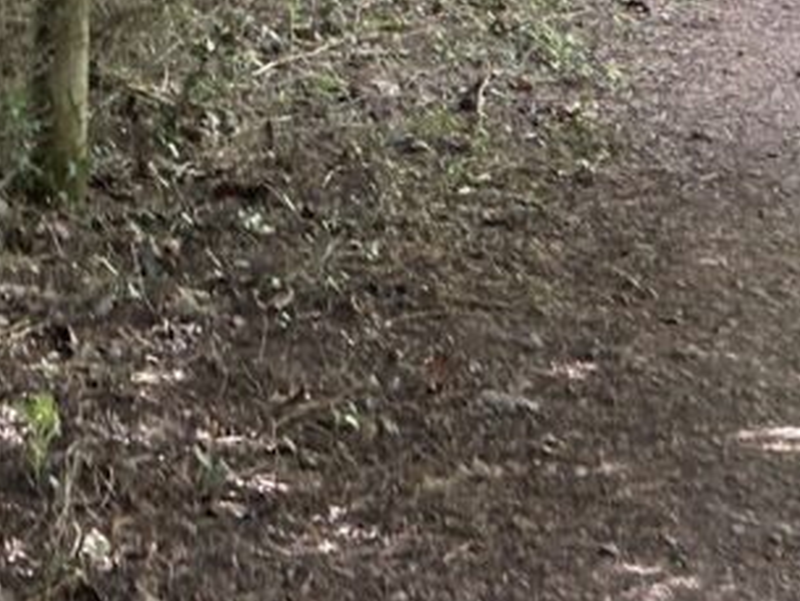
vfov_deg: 8.9
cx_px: 866
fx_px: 3722
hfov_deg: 12.1
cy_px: -357
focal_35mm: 161
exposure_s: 1/60
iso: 125
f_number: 1.78
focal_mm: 6.86
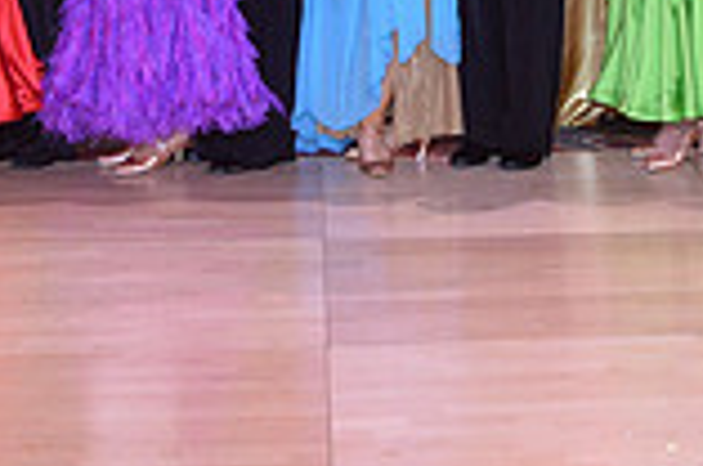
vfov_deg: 9.0
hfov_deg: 13.9
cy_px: -249
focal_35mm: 148
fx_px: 2884
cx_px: 497
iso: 1600
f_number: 4.5
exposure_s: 1/250
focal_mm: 40
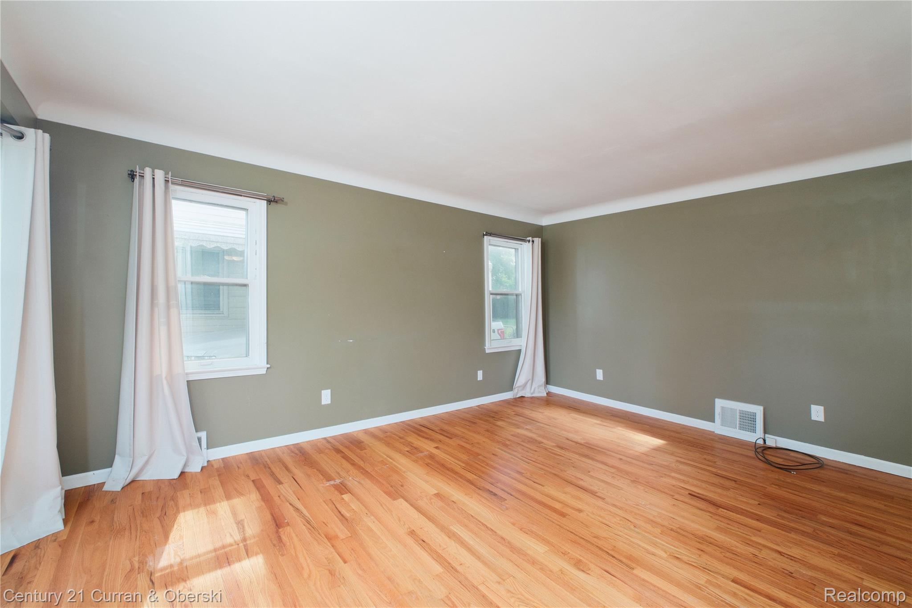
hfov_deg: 100.4
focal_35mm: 15
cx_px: 456
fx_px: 380
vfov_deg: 77.3
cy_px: 304
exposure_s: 1/60
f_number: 6.4
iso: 800
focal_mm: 10
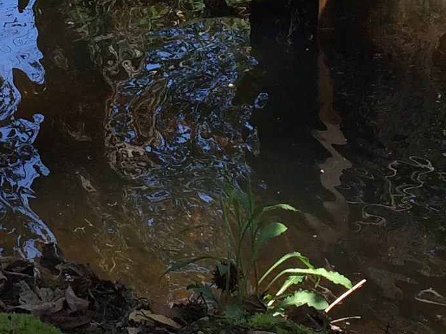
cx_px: 23
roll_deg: +1.8
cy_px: -164
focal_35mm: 138
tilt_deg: -12.4
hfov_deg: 14.1
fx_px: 1777
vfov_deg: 10.4
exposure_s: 1/436
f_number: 2.2
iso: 32
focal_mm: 4.15
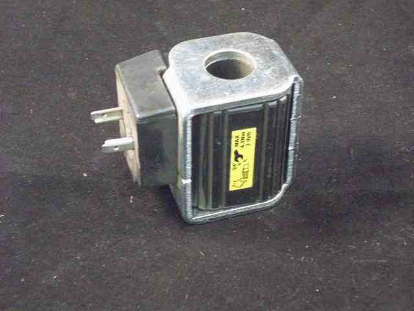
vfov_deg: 19.1
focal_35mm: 77
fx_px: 921
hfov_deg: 25.3
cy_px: 156
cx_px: 207
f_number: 4.2
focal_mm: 12.8
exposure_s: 1/8
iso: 967
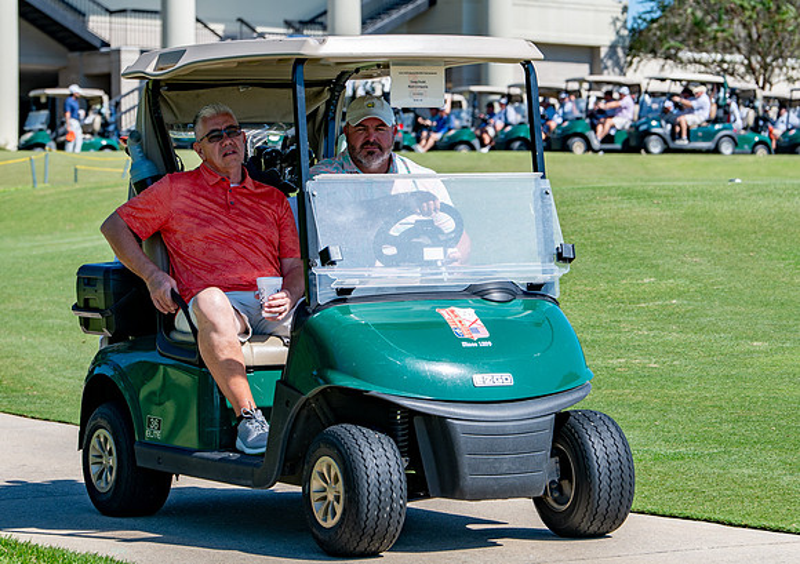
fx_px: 3549
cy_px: 189
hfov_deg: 12.9
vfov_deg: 9.1
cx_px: 411
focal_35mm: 157
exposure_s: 1/640
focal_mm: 112
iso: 125
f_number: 5
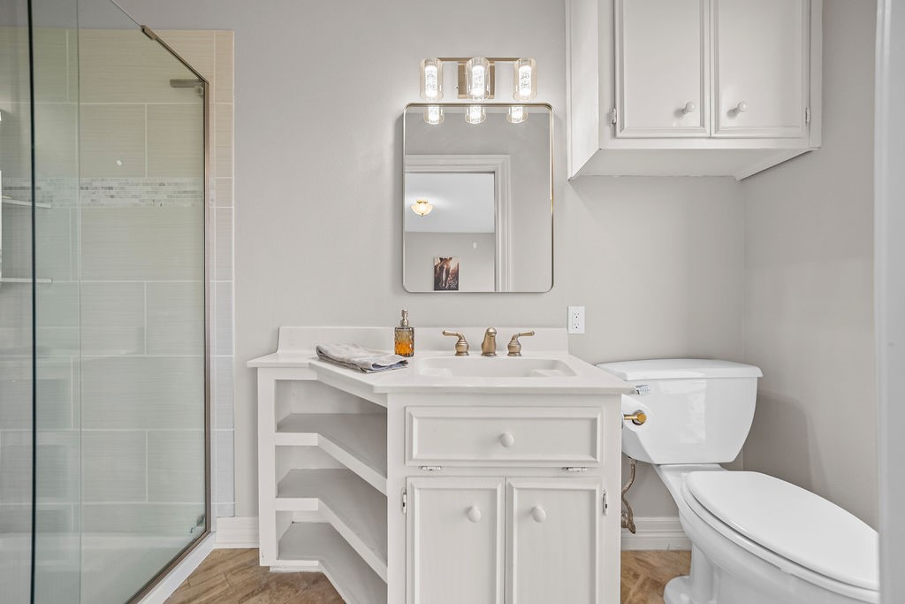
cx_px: 452
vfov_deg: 85.4
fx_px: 327
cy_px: 302
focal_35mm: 13
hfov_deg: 108.3
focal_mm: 9
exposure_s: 1/30
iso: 800
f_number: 3.5
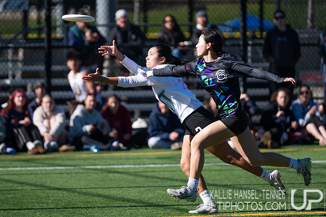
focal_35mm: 293
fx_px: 2648
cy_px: 87
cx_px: 156
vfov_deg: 4.7
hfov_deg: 7.0
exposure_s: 1/2500
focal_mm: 200
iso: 100
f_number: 2.8
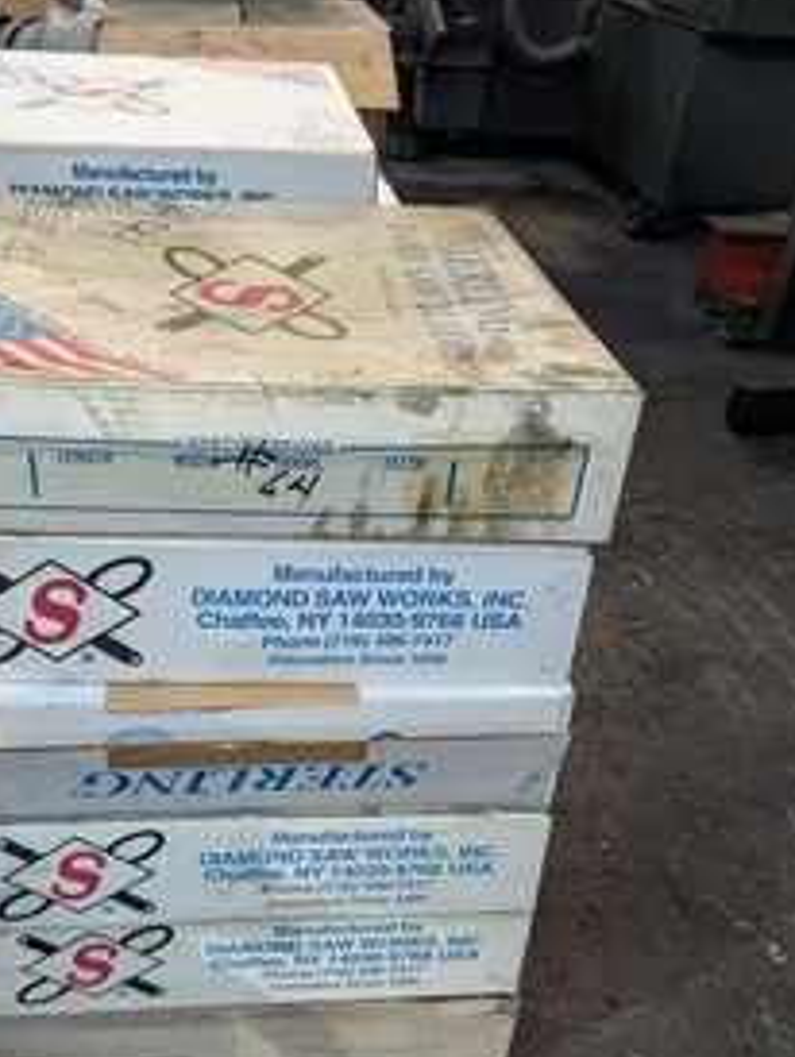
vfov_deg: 52.3
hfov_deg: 40.4
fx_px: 1070
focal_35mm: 35
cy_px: 617
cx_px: 288
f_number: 1.68
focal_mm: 6.9
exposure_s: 1/120
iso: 1253
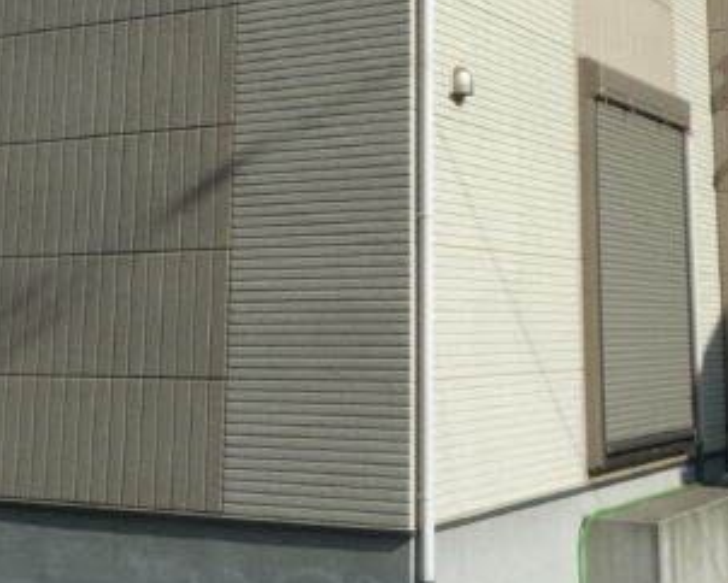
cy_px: 36
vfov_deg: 23.8
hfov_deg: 30.4
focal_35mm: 62
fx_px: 1337
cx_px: 436
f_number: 5.6
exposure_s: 1/640
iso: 100
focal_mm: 4.4
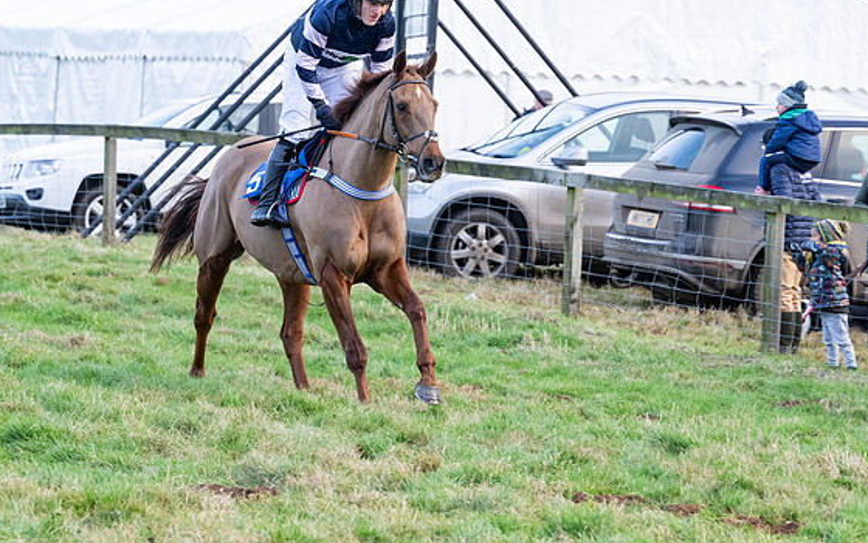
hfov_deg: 10.3
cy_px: 205
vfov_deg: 6.5
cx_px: 435
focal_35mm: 203
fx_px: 4802
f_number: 4
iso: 1250
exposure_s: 1/500
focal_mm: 110
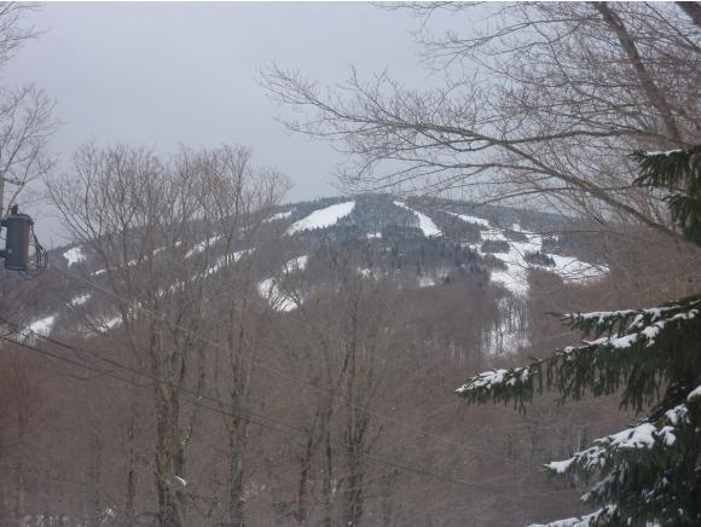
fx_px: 1824
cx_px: 350
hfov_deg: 21.8
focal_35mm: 90
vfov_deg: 16.4
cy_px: 264
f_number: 5.6
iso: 200
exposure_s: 1/500
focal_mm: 14.7
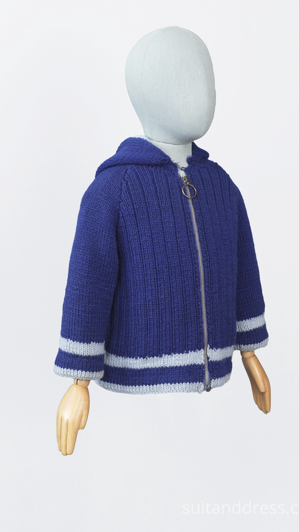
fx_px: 719
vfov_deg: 40.6
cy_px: 263
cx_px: 159
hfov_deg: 23.5
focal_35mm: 51
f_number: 5.6
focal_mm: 32
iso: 320
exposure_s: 1/60
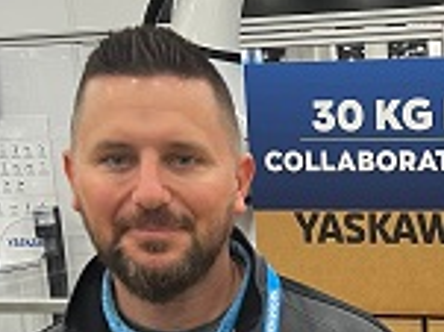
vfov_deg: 16.3
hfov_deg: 21.6
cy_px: 394
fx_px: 1115
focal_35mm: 87
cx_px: 453
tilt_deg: -13.5
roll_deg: +1.7
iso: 200
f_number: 1.6
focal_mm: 5.1
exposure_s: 1/52
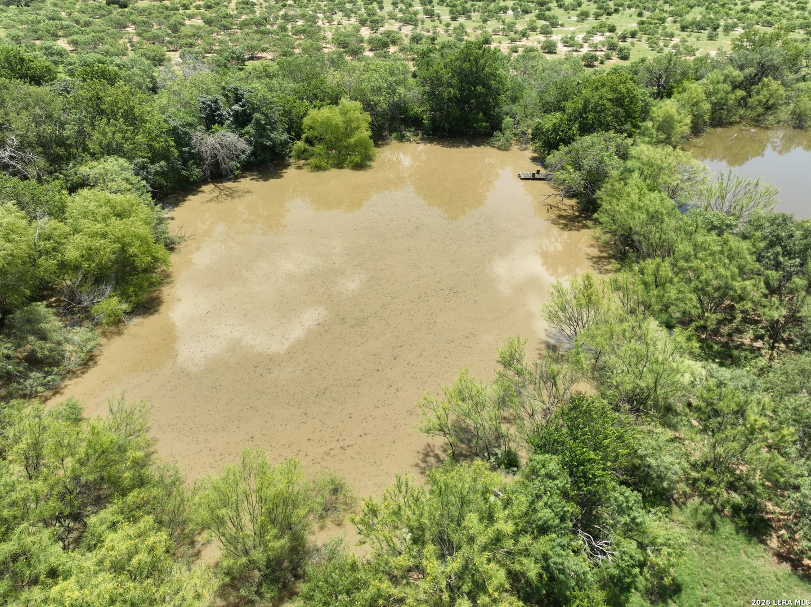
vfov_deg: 56.8
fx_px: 562
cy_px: 304
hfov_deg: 71.6
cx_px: 406
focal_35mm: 24
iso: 100
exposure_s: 1/60
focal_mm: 12.29
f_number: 2.8
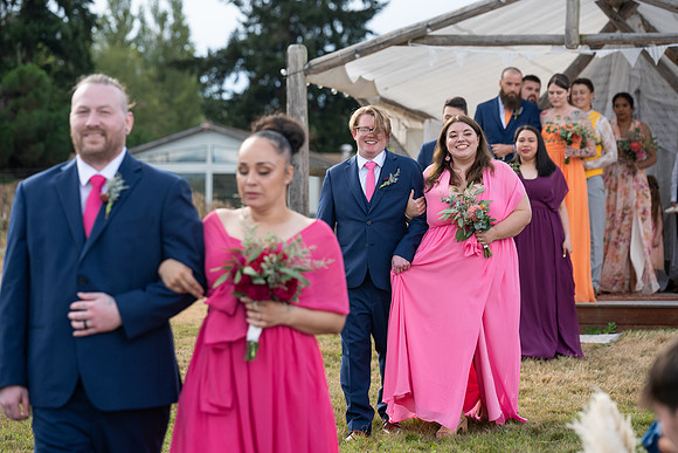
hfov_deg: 16.6
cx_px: 339
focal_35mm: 123
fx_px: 2317
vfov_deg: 11.2
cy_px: 226
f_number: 4.5
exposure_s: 1/800
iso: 400
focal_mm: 123
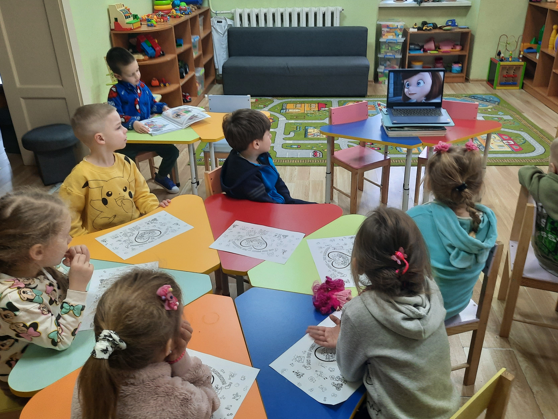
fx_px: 484
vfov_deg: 46.7
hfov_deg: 60.0
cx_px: 284
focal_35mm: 30
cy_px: 183
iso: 200
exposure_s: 1/50
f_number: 2
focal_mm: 4.6
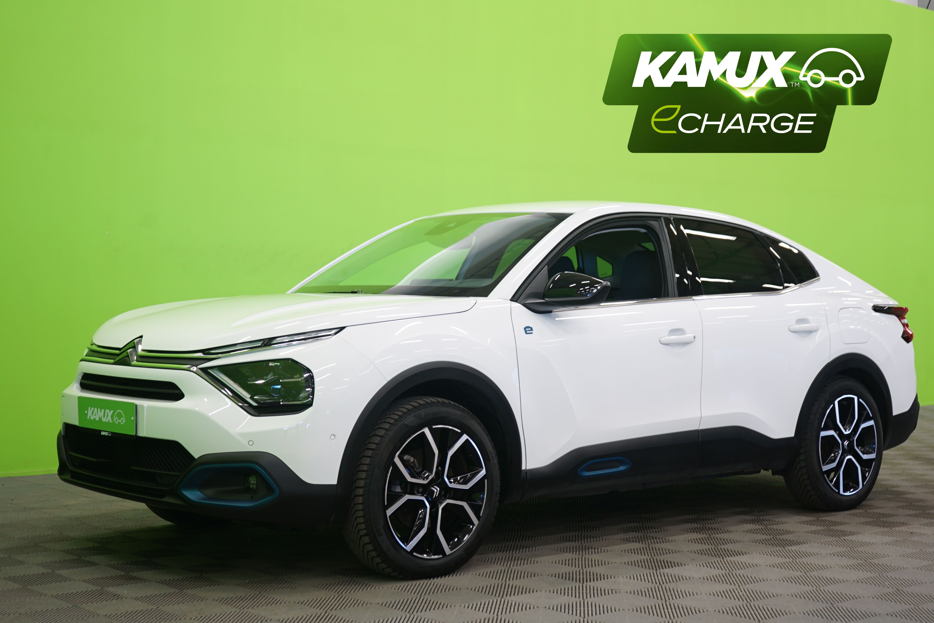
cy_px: 312
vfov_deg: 26.0
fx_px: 1349
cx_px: 467
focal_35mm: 52
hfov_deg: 38.2
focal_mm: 52
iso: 400
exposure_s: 1/8
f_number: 5
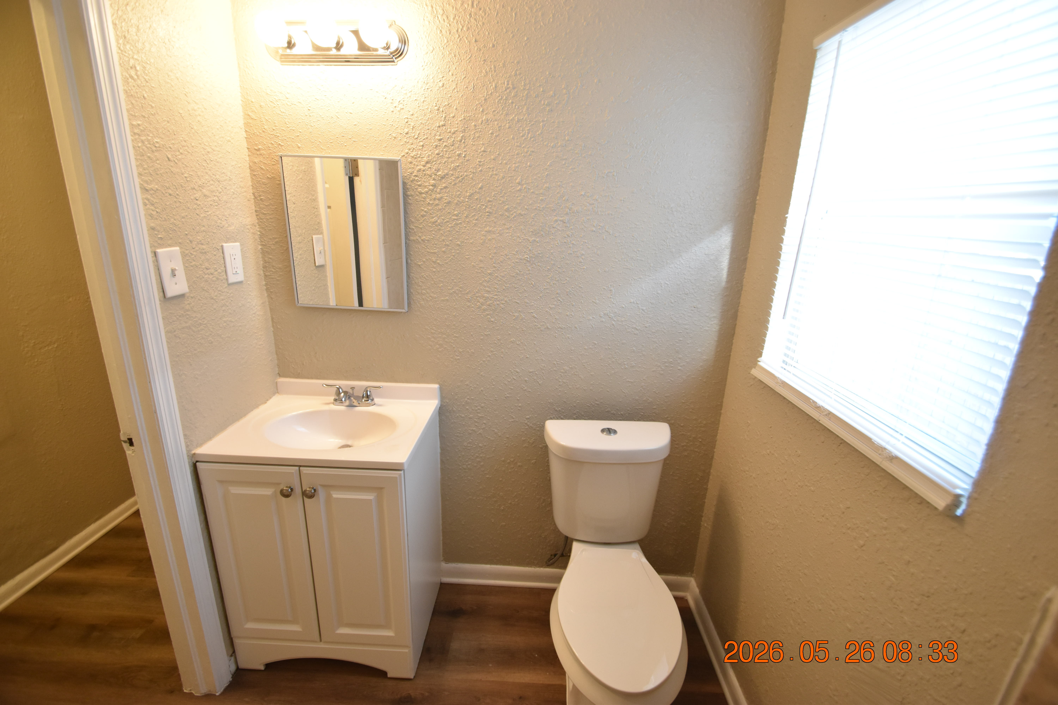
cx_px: 529
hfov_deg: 100.4
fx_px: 441
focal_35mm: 15
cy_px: 352
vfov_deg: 77.3
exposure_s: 1/60
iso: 800
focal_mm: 10
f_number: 3.5
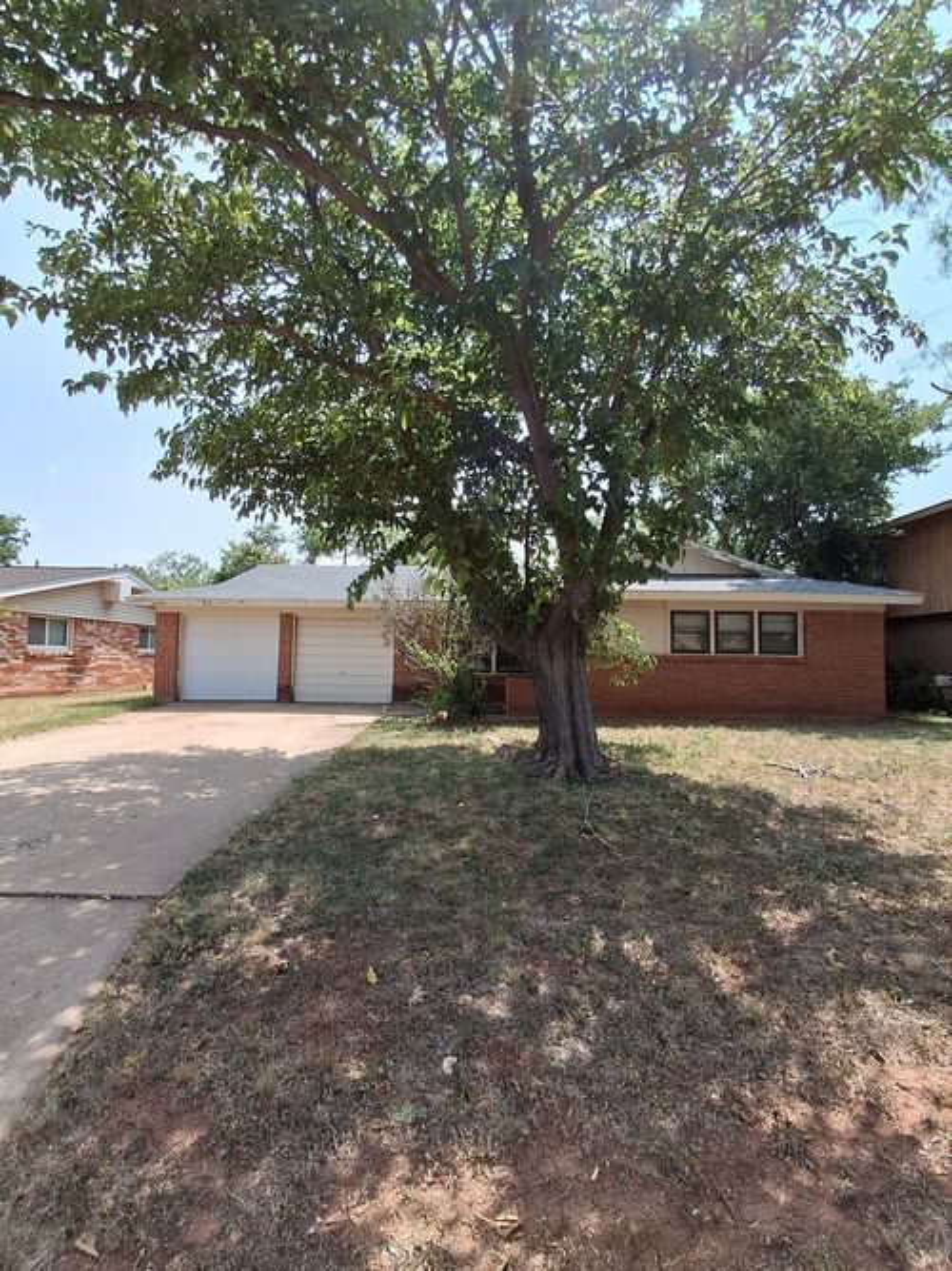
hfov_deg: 78.1
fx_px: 587
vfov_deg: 94.5
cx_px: 476
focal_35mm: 16
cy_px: 636
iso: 40
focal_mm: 1.64
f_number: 2.2
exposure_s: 1/1168
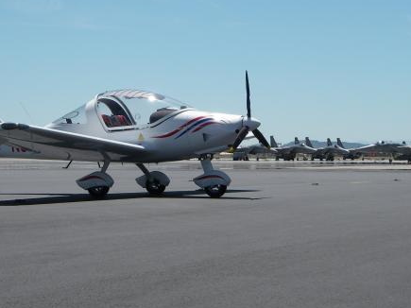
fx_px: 1258
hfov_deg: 18.5
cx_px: 226
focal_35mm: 106
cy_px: 100
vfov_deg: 13.9
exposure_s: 1/250
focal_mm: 11.9
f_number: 7.6
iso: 64
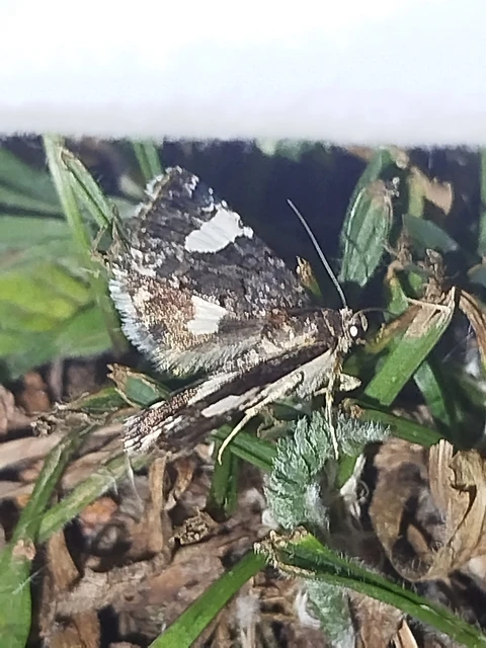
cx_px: 243
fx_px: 2190
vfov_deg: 16.8
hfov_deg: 12.7
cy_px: 324
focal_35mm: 117
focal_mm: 5.31
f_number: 1.7
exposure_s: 1/33
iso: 125
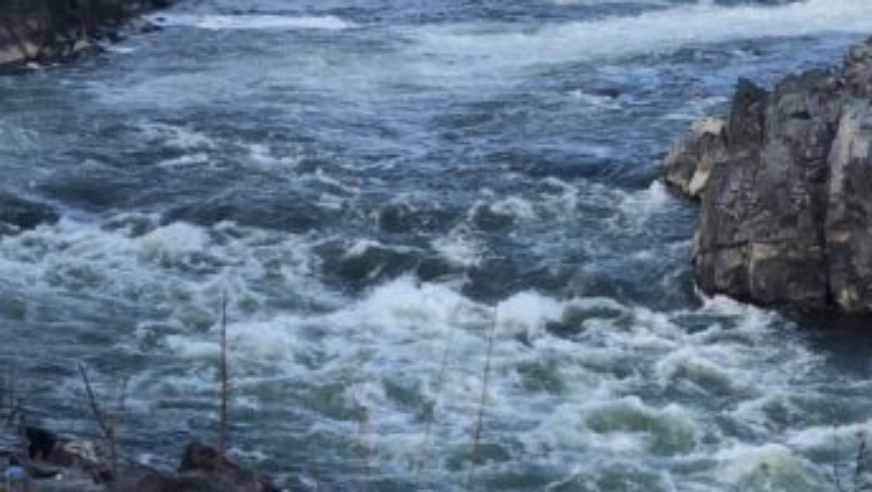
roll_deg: +0.2
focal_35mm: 158
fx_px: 3656
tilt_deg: -5.9
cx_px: 745
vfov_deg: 7.7
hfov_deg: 13.5
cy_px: 15
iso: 16
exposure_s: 1/578
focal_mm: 6
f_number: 2.4
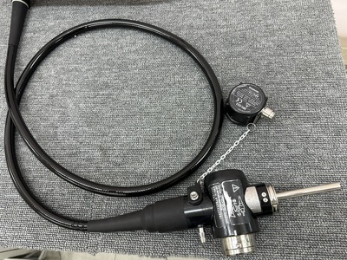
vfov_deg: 56.8
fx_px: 241
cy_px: 130
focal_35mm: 24
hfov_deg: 71.6
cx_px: 174
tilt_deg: -69.8
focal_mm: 6.86
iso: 160
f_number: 1.78
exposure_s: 1/120
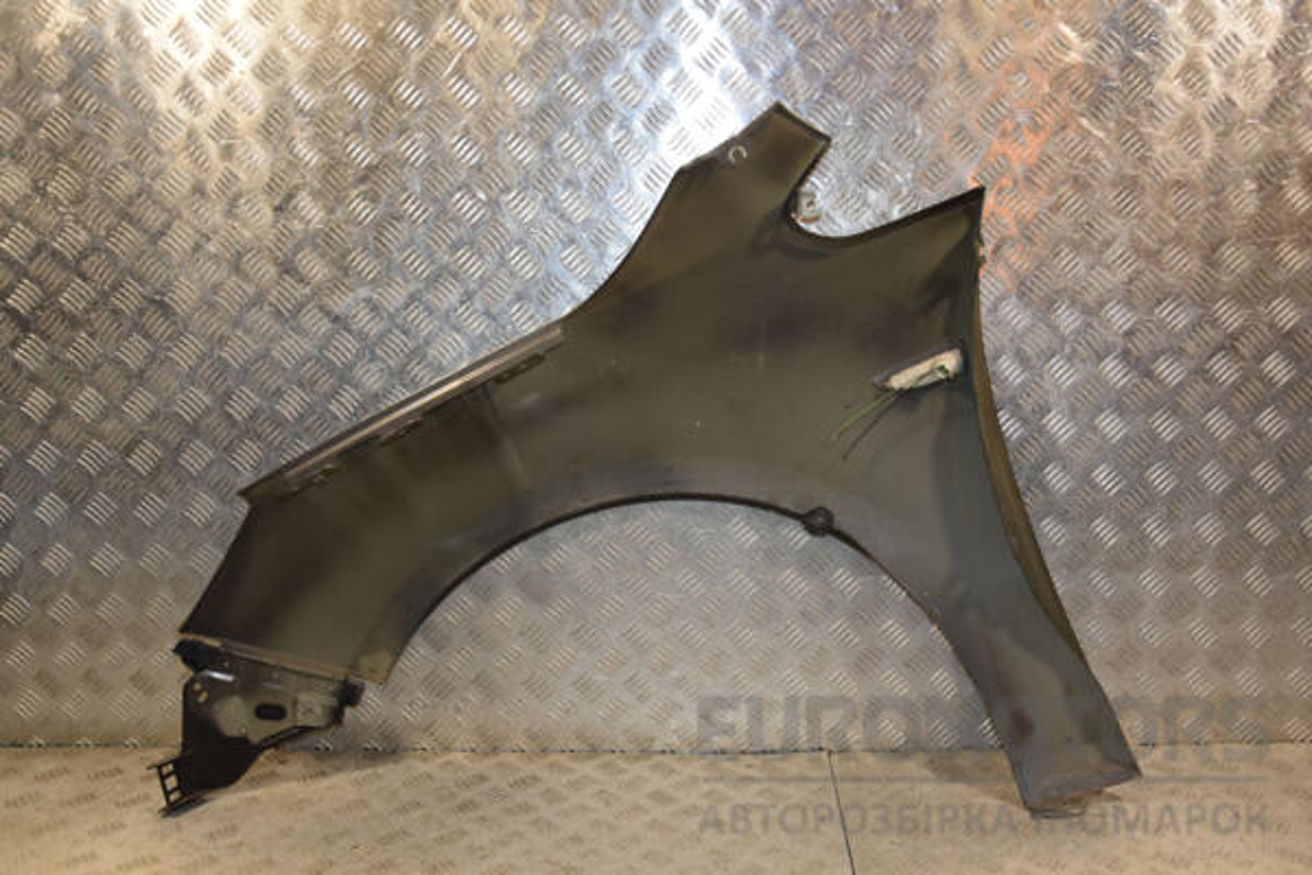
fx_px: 1203
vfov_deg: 40.0
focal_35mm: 33
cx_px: 656
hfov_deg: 57.2
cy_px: 438
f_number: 5.6
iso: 800
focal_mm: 22
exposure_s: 1/200
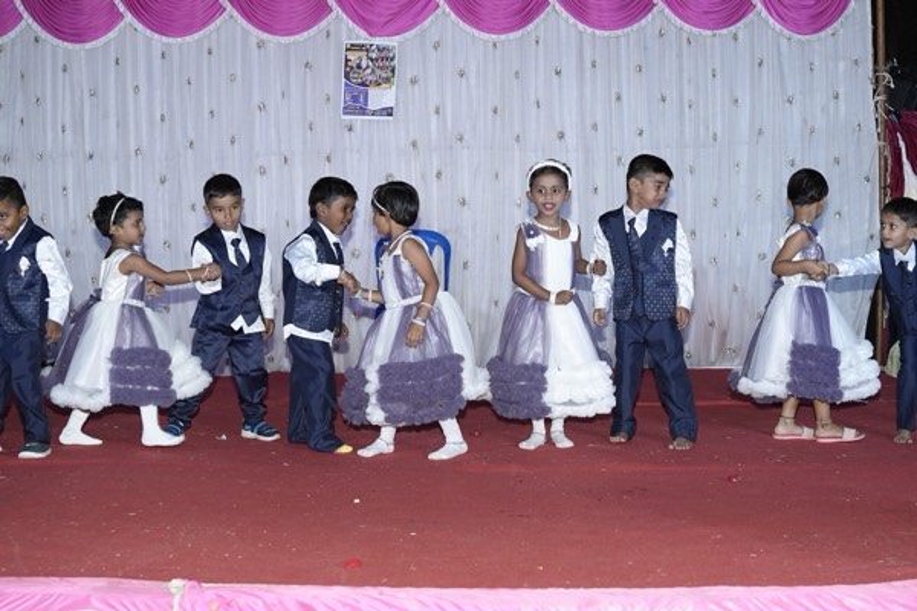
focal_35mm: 52
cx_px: 458
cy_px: 306
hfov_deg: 38.2
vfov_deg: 26.0
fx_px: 1324
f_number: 4.5
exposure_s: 1/160
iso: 800
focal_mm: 35
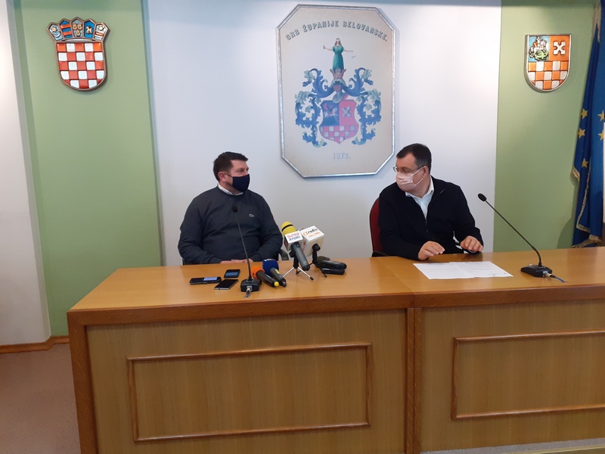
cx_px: 302
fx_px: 472
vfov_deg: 51.4
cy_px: 227
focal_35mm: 27
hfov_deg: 65.3
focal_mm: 3.6
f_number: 1.9
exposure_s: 1/50
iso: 200
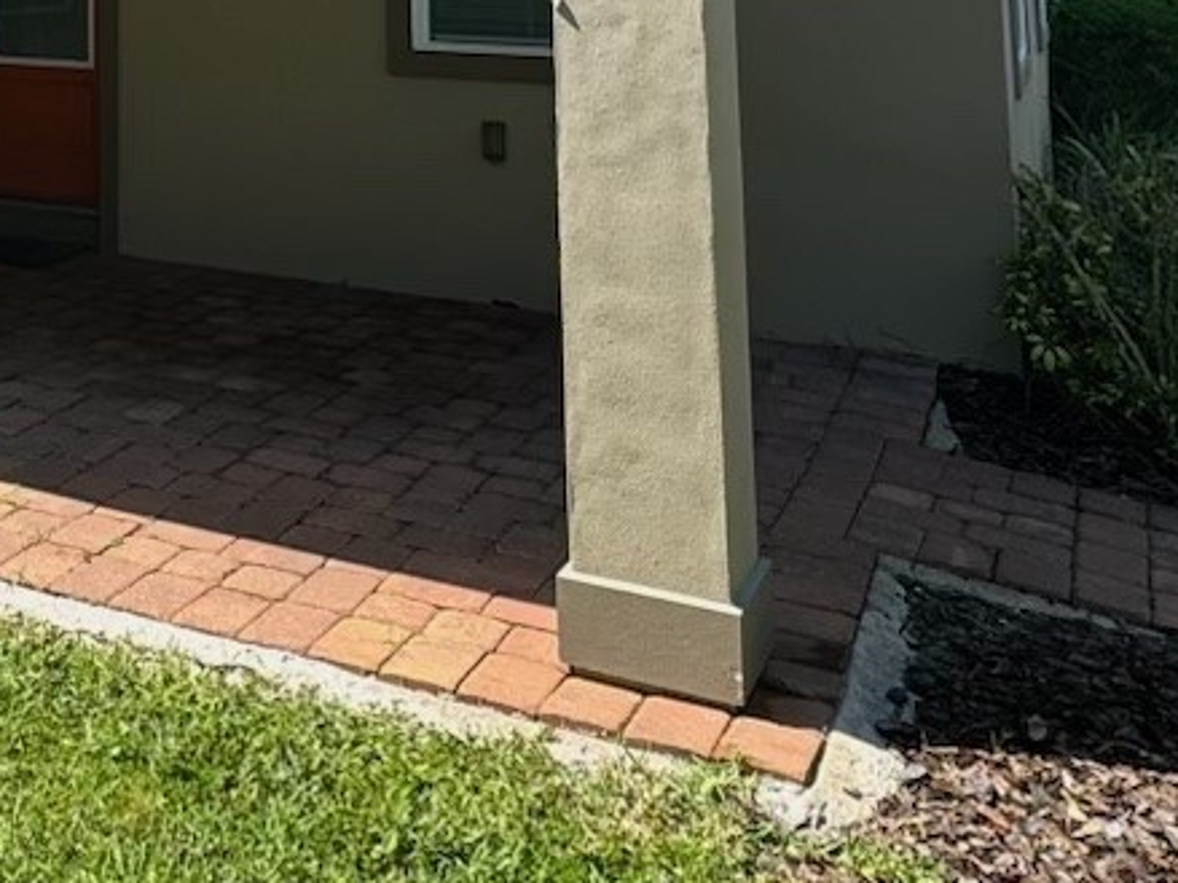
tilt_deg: +6.4
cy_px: -282
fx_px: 1735
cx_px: 8
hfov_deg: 34.3
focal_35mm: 51
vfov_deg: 24.6
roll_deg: -0.3
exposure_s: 1/501
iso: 40
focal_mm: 2.22
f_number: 2.2
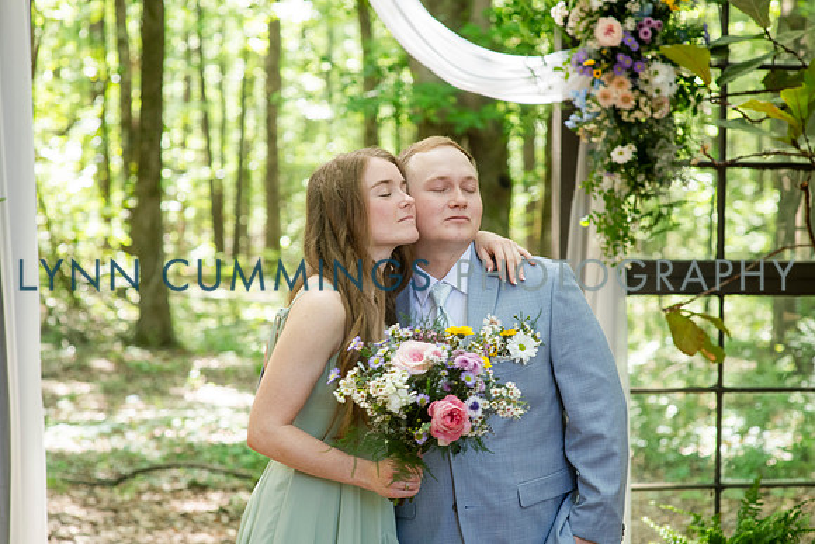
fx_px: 2019
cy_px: 265
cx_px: 408
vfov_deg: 15.3
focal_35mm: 89
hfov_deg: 22.8
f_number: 4
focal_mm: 85
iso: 500
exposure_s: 1/125
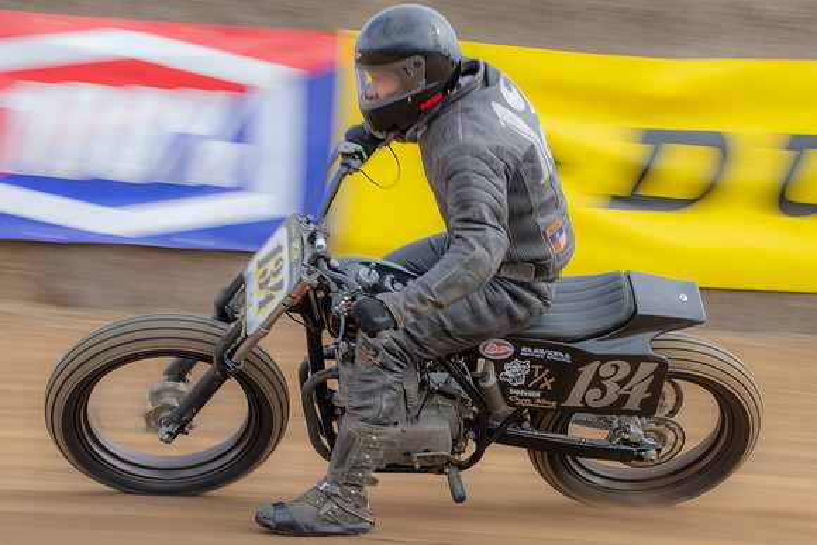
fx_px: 3612
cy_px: 272
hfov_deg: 12.9
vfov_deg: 8.6
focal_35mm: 159
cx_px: 445
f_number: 9
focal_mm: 86
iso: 160
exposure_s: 1/100
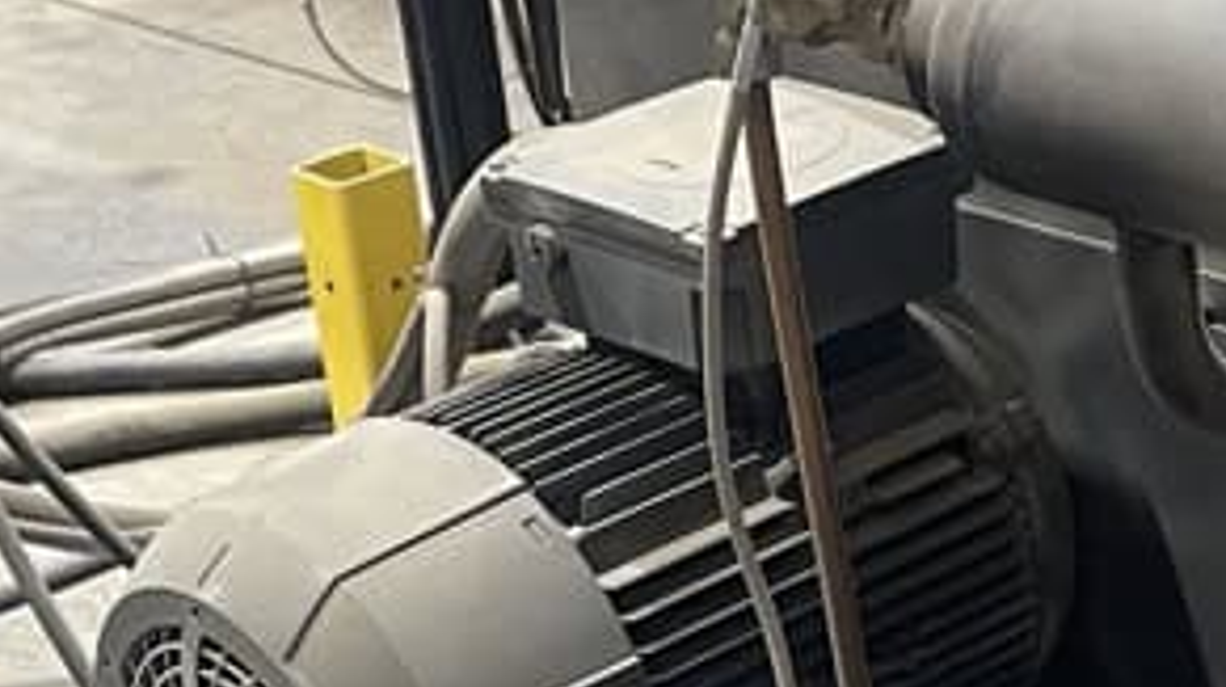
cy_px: 1003
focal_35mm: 120
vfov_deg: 9.8
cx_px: 906
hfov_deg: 17.8
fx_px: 3897
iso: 250
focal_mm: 5.1
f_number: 1.6
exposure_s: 1/60
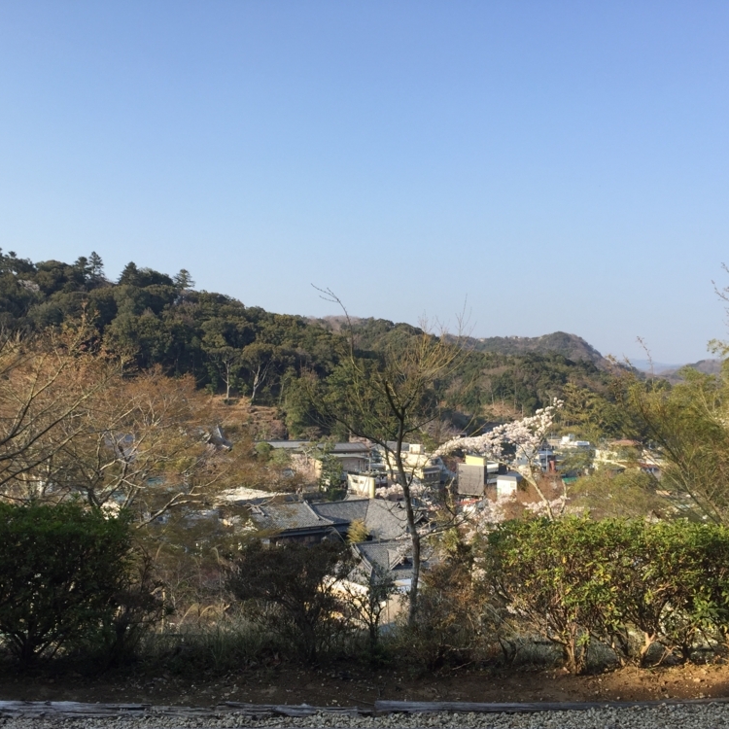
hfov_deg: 47.2
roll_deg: -0.4
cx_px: 337
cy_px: 367
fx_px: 834
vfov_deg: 47.2
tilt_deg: +0.9
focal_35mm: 35
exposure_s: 1/898
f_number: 2.2
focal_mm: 4.15
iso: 32
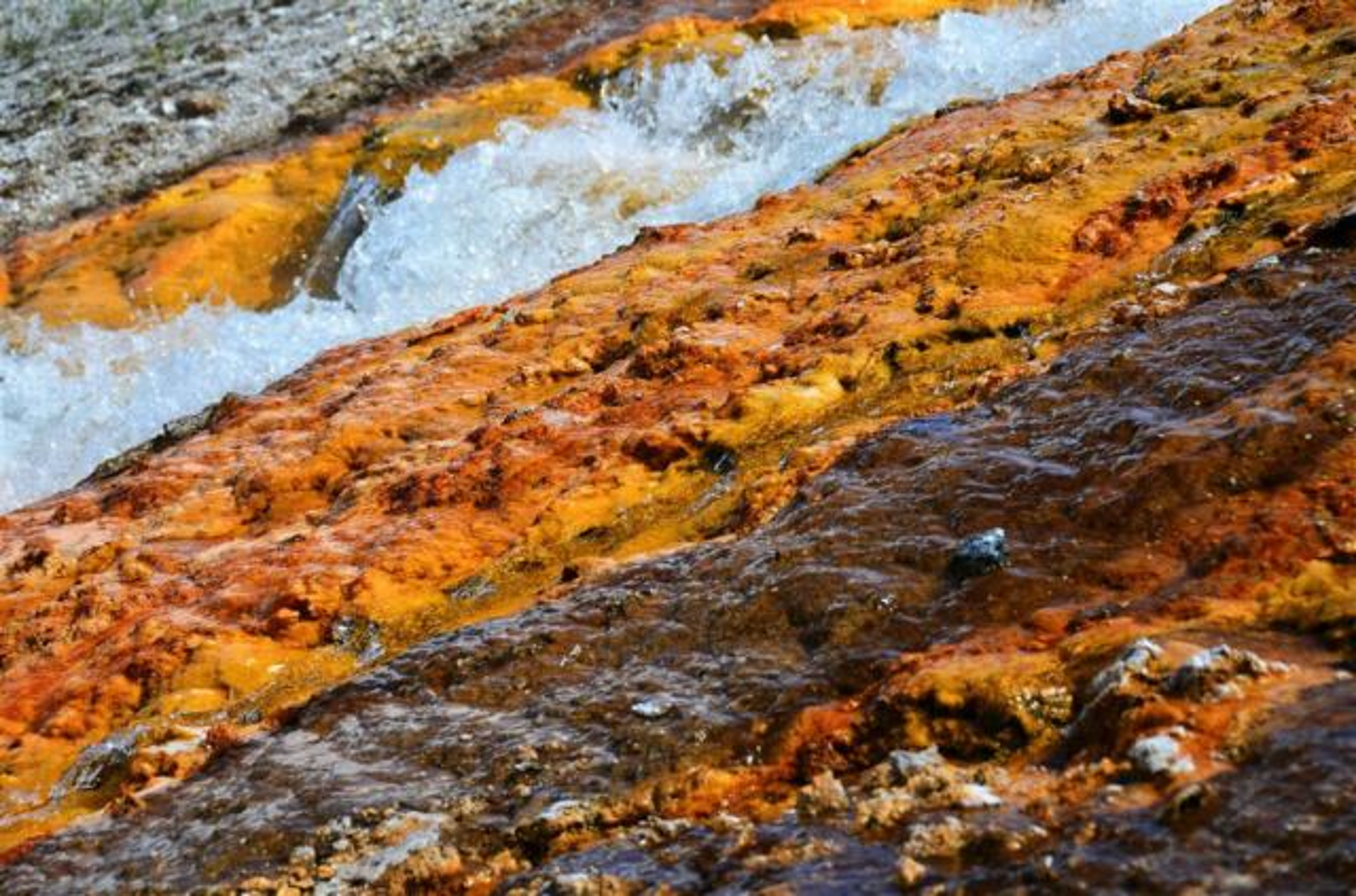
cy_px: 448
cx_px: 678
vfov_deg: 12.1
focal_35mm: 112
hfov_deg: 18.2
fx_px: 4226
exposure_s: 1/640
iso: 200
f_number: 6.3
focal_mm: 75
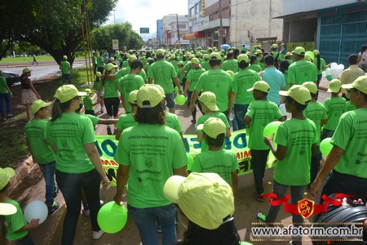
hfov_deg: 61.9
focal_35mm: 30
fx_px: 306
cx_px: 184
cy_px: 122
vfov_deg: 43.6
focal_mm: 20
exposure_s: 1/250
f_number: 8
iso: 100
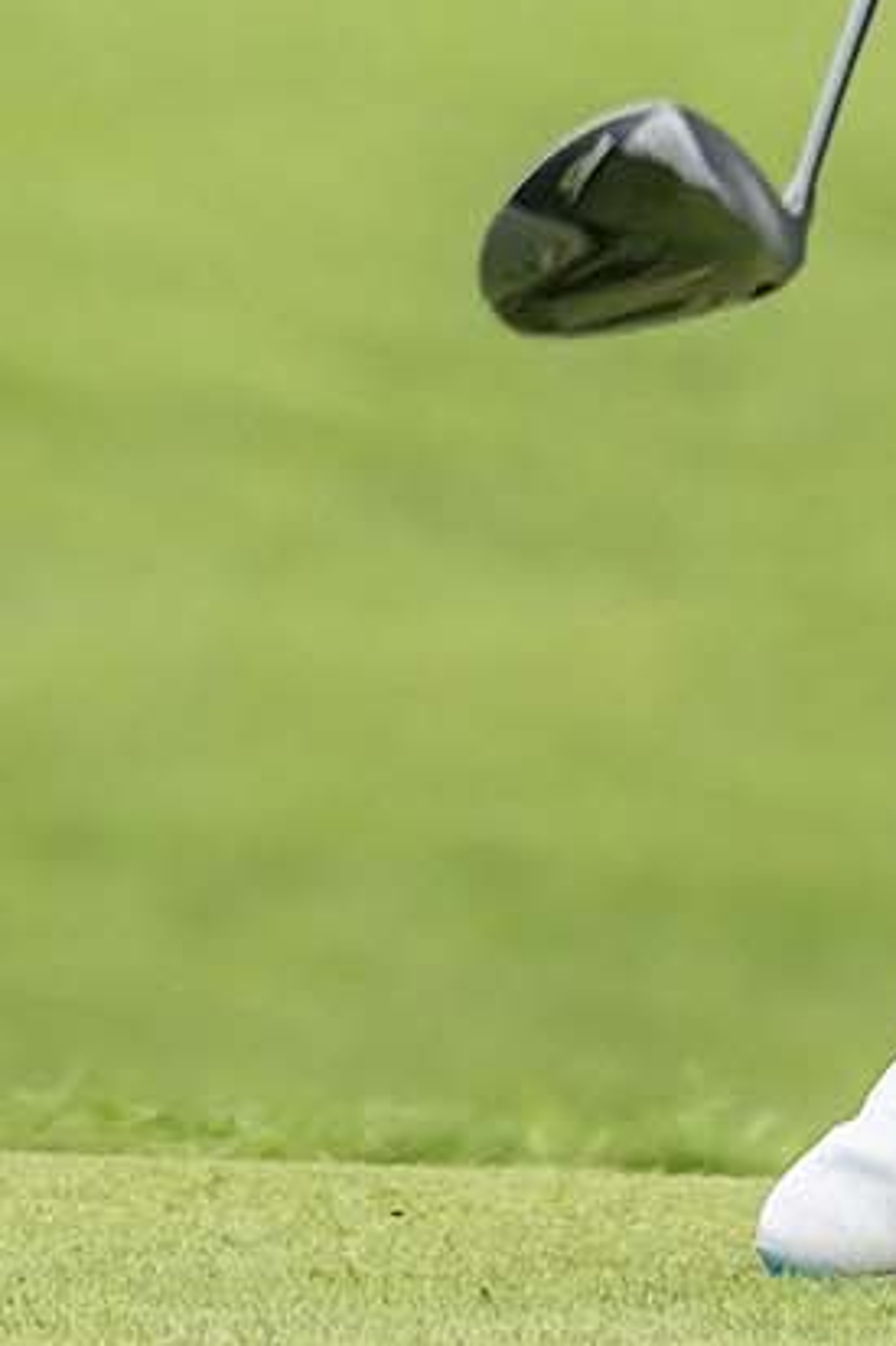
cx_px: 1199
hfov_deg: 1.0
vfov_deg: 1.5
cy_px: -652
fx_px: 52082
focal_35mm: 1394
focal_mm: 400
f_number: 3.2
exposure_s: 1/6400
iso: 10000
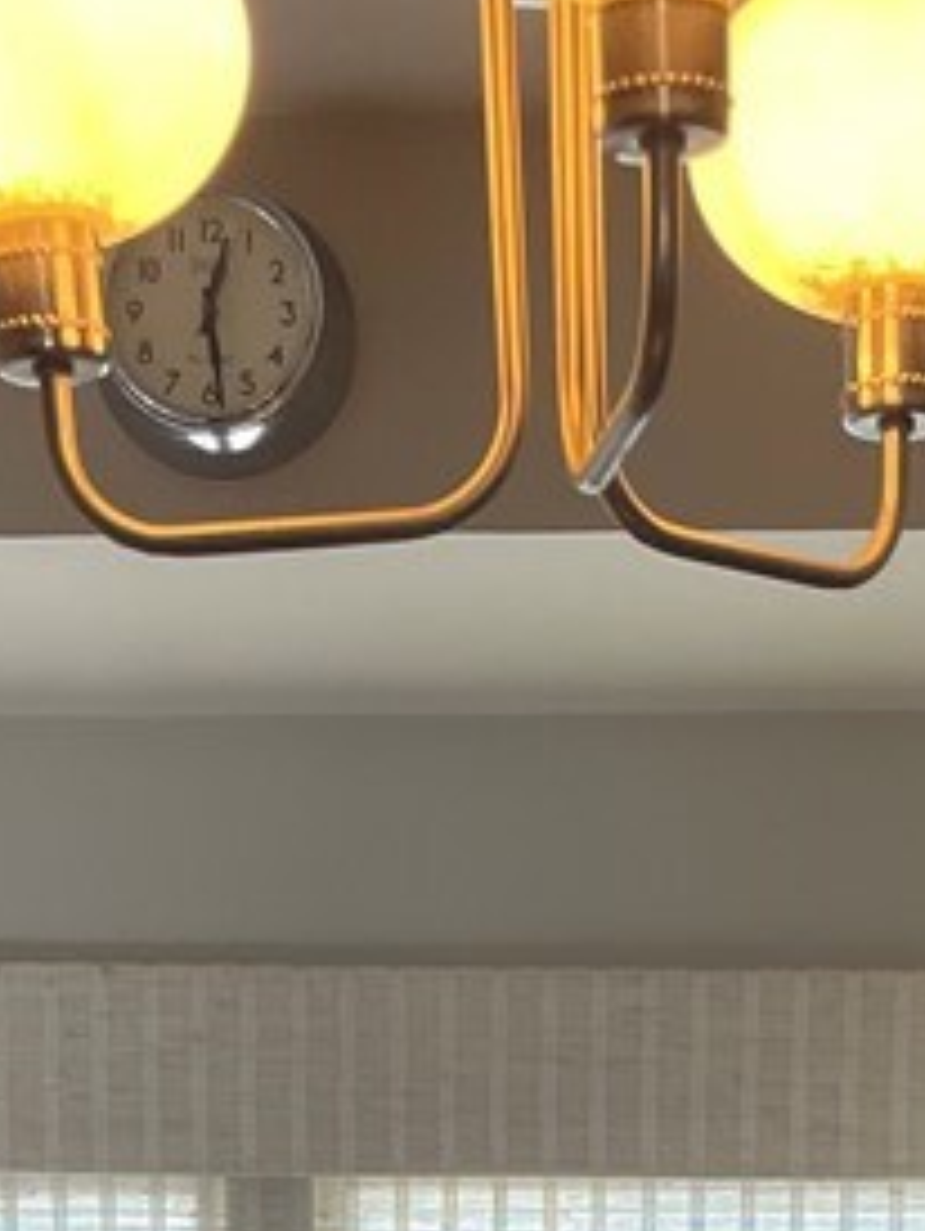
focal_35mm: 97
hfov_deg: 15.2
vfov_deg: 17.0
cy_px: 2152
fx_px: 3451
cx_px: 615
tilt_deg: -9.0
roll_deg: -0.2
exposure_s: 1/120
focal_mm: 4.2
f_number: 1.6
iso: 125
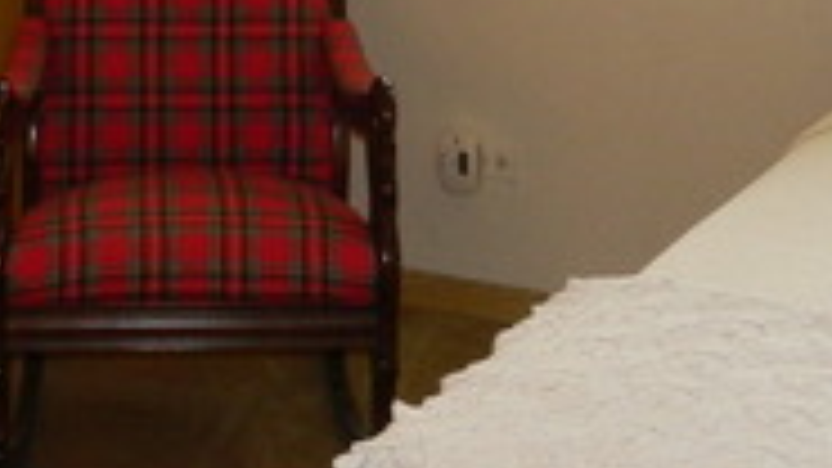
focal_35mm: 94
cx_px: 333
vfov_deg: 12.7
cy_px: 0
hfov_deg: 22.7
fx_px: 2073
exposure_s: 1/30
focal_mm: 4.5
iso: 200
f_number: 3.1
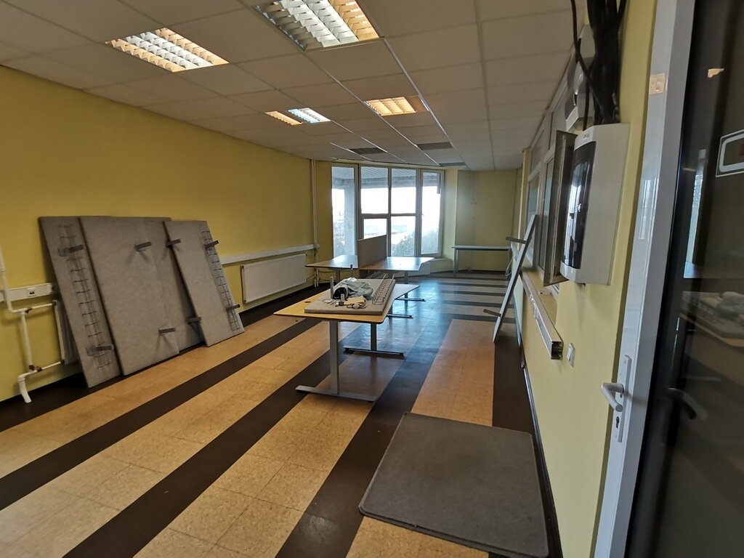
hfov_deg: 91.0
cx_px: 372
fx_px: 365
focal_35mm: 17
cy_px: 279
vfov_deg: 74.7
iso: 160
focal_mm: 1.78
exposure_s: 1/50
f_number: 2.4
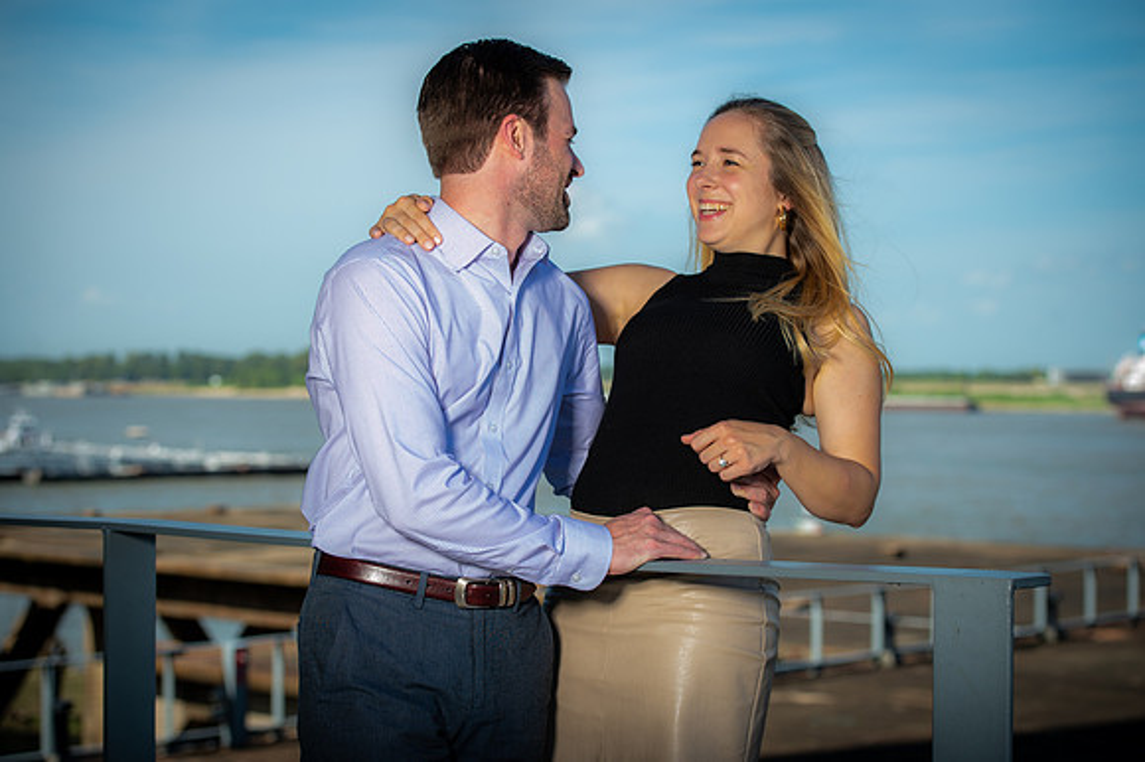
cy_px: 381
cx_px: 572
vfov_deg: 18.2
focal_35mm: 75
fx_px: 2384
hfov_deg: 27.0
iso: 50
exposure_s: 1/250
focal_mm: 75
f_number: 5
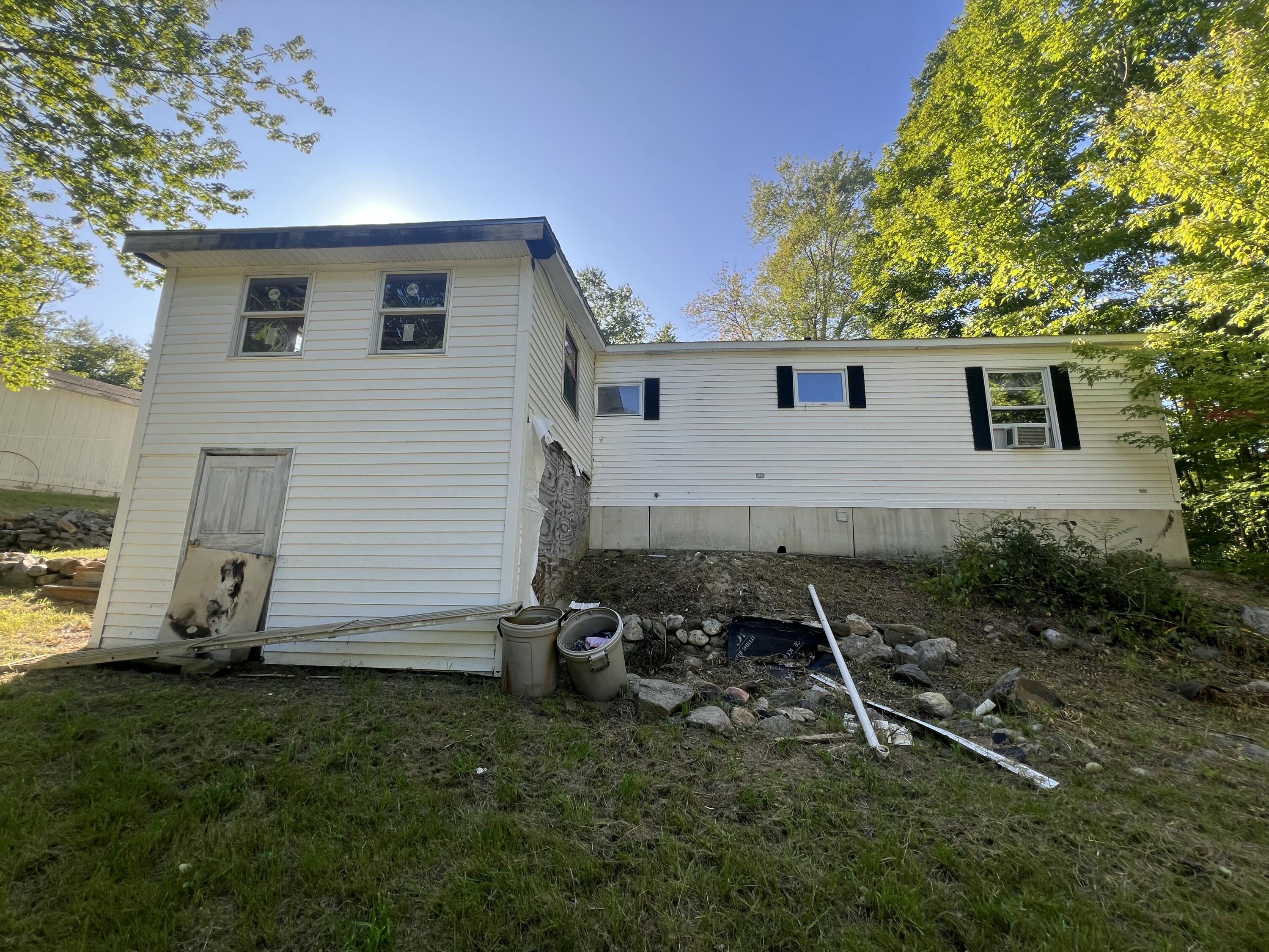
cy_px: 476
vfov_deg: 89.9
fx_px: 477
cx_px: 634
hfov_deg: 106.2
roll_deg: -0.5
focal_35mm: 13
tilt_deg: +11.9
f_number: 1.8
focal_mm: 1.57
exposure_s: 1/288
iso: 32
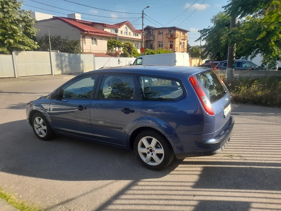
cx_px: 140
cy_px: 106
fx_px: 203
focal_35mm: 25
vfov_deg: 54.9
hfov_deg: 69.4
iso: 20
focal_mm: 4.6
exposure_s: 1/226
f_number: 2
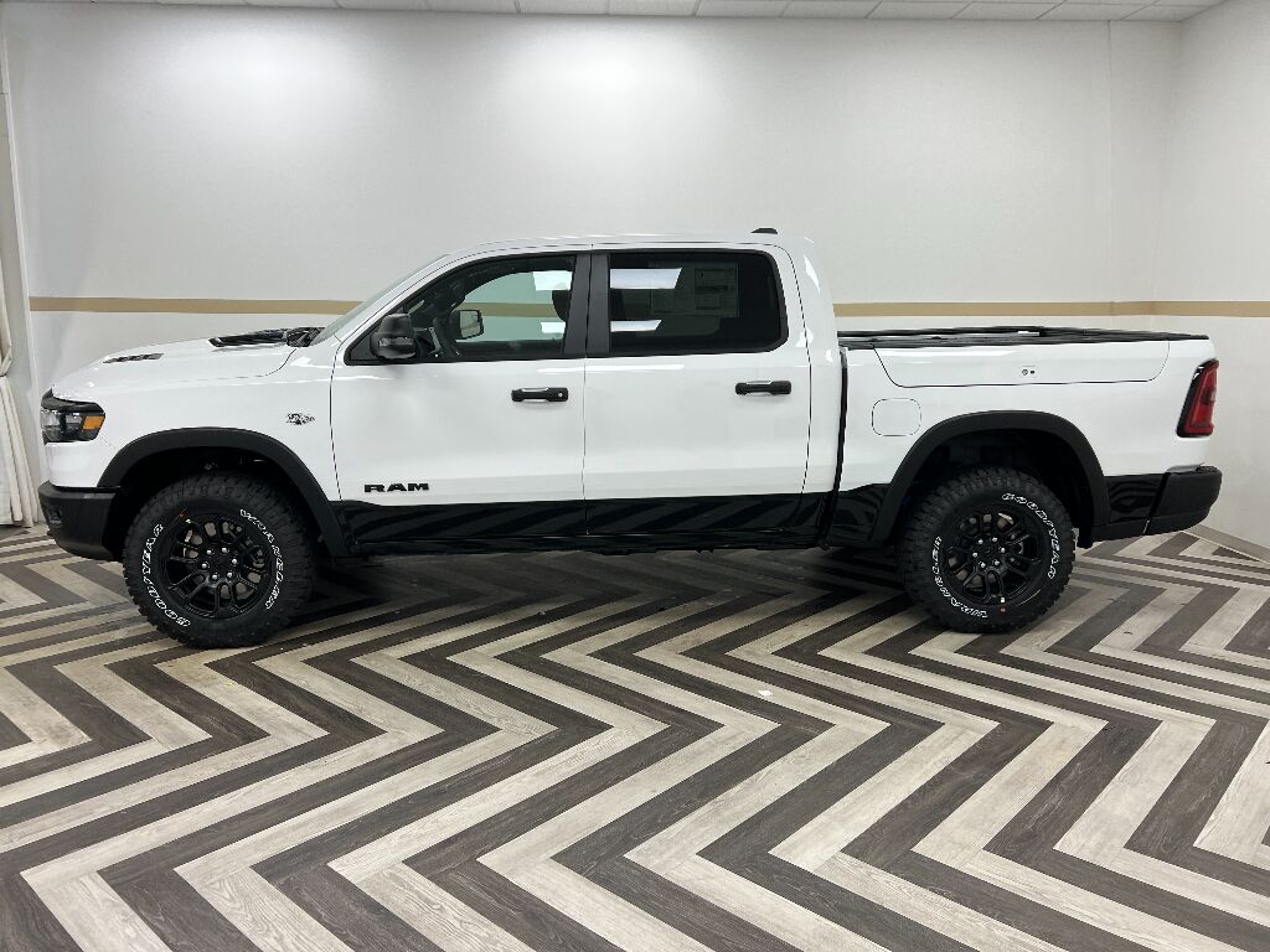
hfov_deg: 67.3
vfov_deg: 53.1
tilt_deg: -11.4
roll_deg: +0.0
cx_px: 635
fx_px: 954
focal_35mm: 26
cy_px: 476
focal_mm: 5.7
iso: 50
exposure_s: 1/120
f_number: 1.5
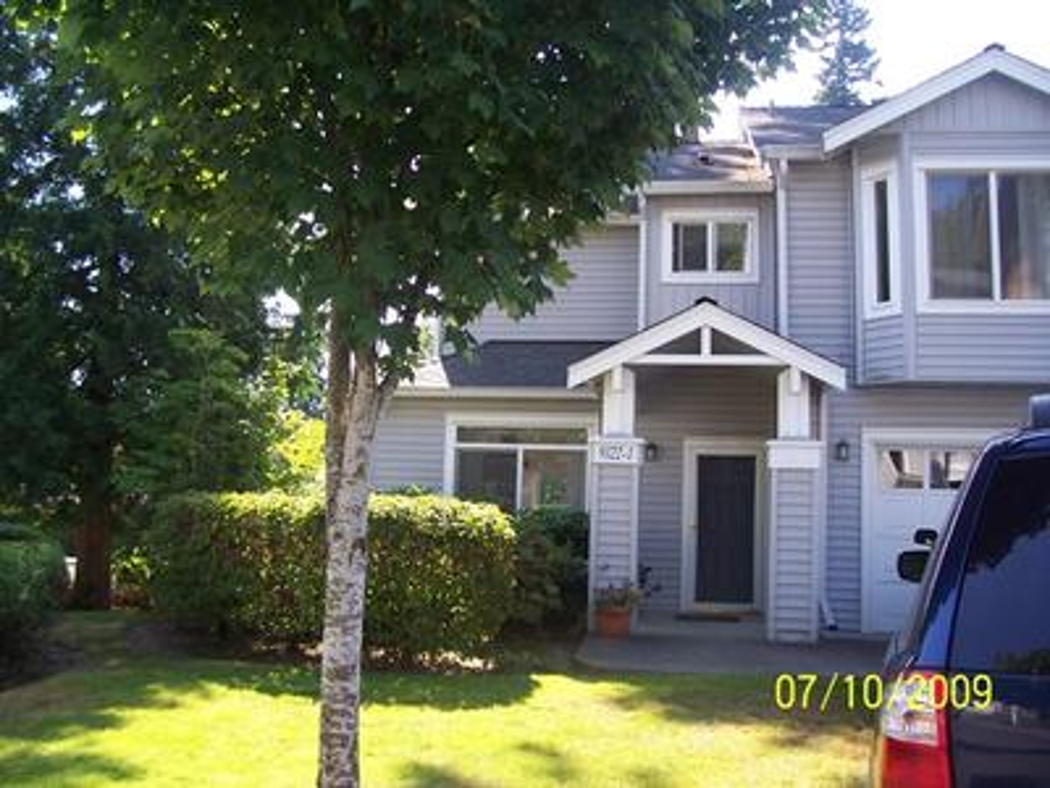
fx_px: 1031
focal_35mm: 34
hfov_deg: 54.0
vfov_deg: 41.8
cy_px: 394
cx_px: 525
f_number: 2.7
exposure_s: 1/180
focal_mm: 5.6
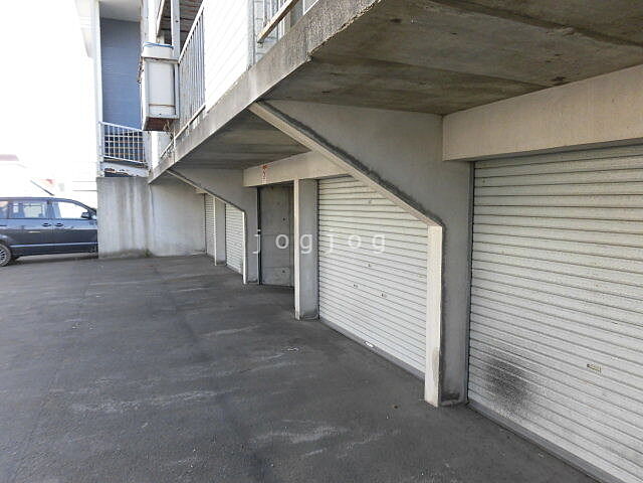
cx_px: 322
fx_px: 446
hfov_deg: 71.6
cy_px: 242
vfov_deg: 56.8
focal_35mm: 24
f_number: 3.1
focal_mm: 4.3
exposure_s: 1/160
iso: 100
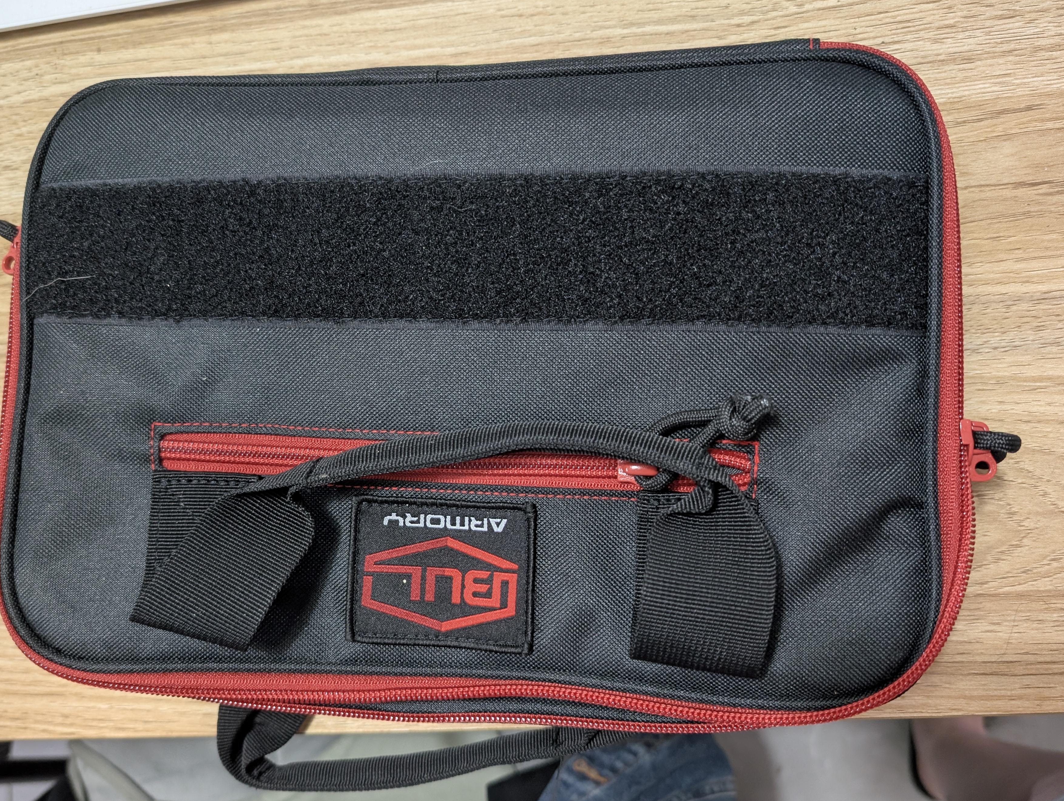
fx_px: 862
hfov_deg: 63.3
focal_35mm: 28
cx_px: 484
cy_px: 437
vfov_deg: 49.8
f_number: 1.68
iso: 697
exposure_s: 1/100
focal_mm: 6.9
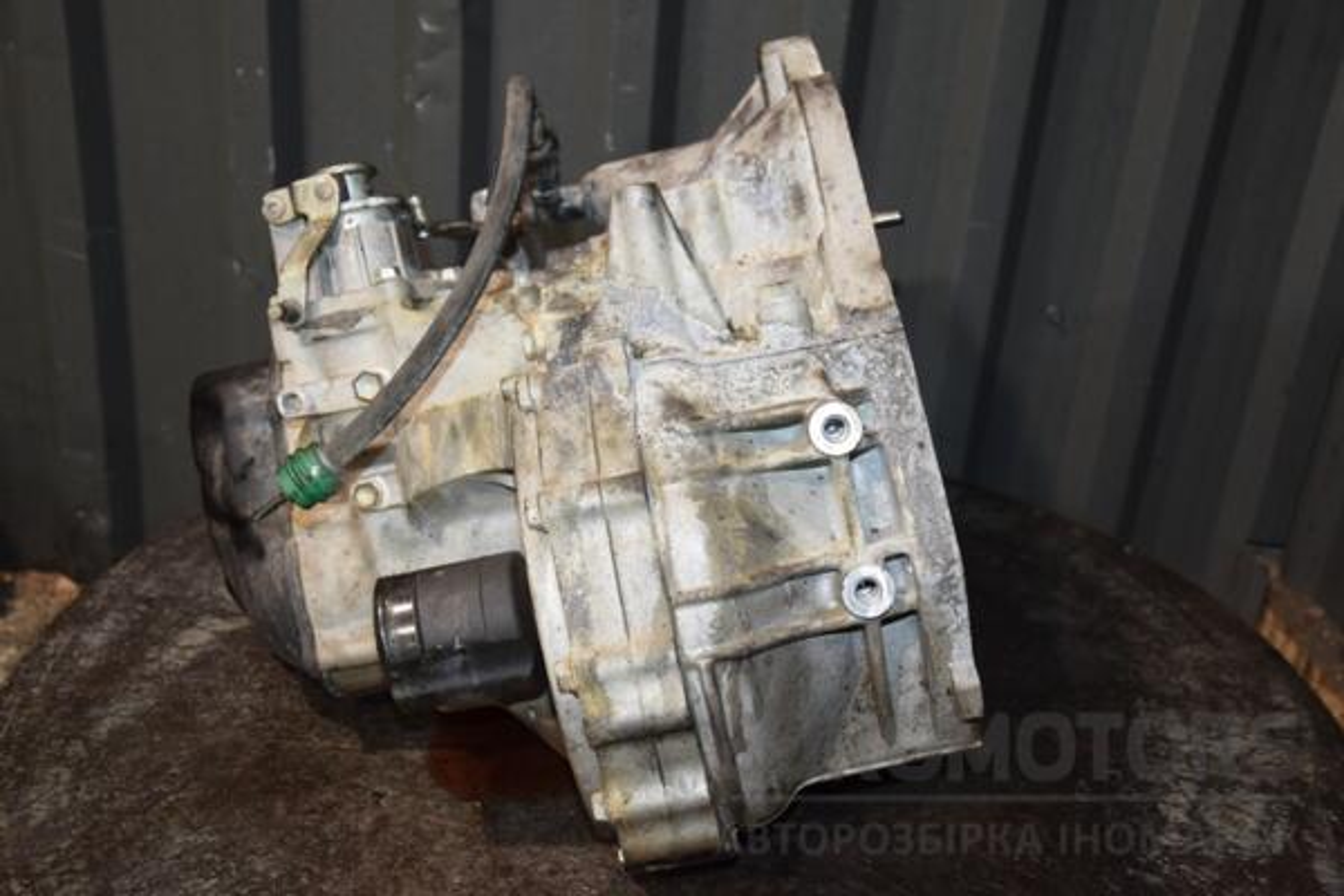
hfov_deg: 43.6
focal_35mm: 45
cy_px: 448
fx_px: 1680
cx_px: 672
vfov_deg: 29.9
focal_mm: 30
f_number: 5
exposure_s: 1/60
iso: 800
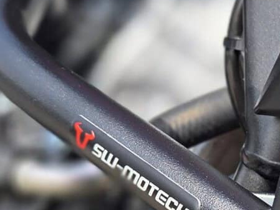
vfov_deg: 14.0
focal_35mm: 105
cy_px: 181
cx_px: 249
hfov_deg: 18.4
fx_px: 849
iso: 80
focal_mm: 5.4
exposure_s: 1/1761
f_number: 1.8
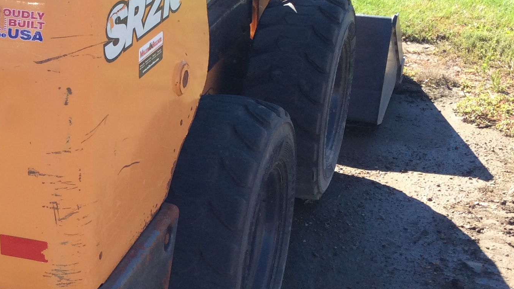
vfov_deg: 18.0
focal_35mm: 67
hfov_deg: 30.8
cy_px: 142
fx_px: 913
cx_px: 114
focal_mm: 3.3
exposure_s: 1/369
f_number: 2.4
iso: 32
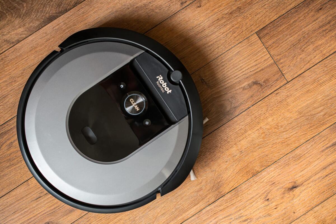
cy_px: 112
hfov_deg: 33.4
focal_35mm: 60
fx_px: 560
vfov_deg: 22.6
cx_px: 168
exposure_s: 1/100
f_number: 4
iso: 800
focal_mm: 40
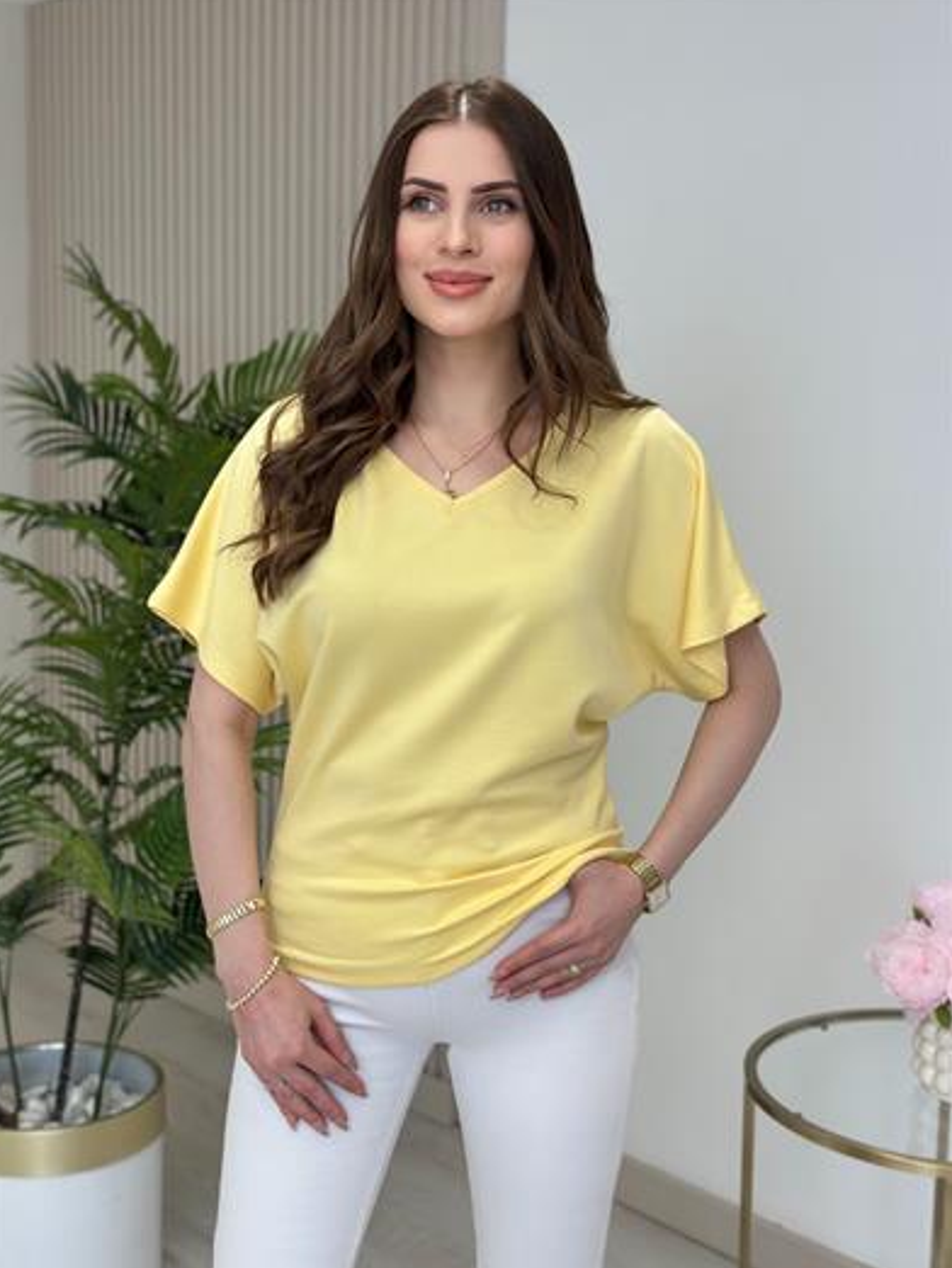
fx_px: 1795
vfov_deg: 38.9
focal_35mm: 49
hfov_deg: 29.7
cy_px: 633
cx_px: 471
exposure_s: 1/373
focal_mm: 6.86
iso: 80
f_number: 1.78
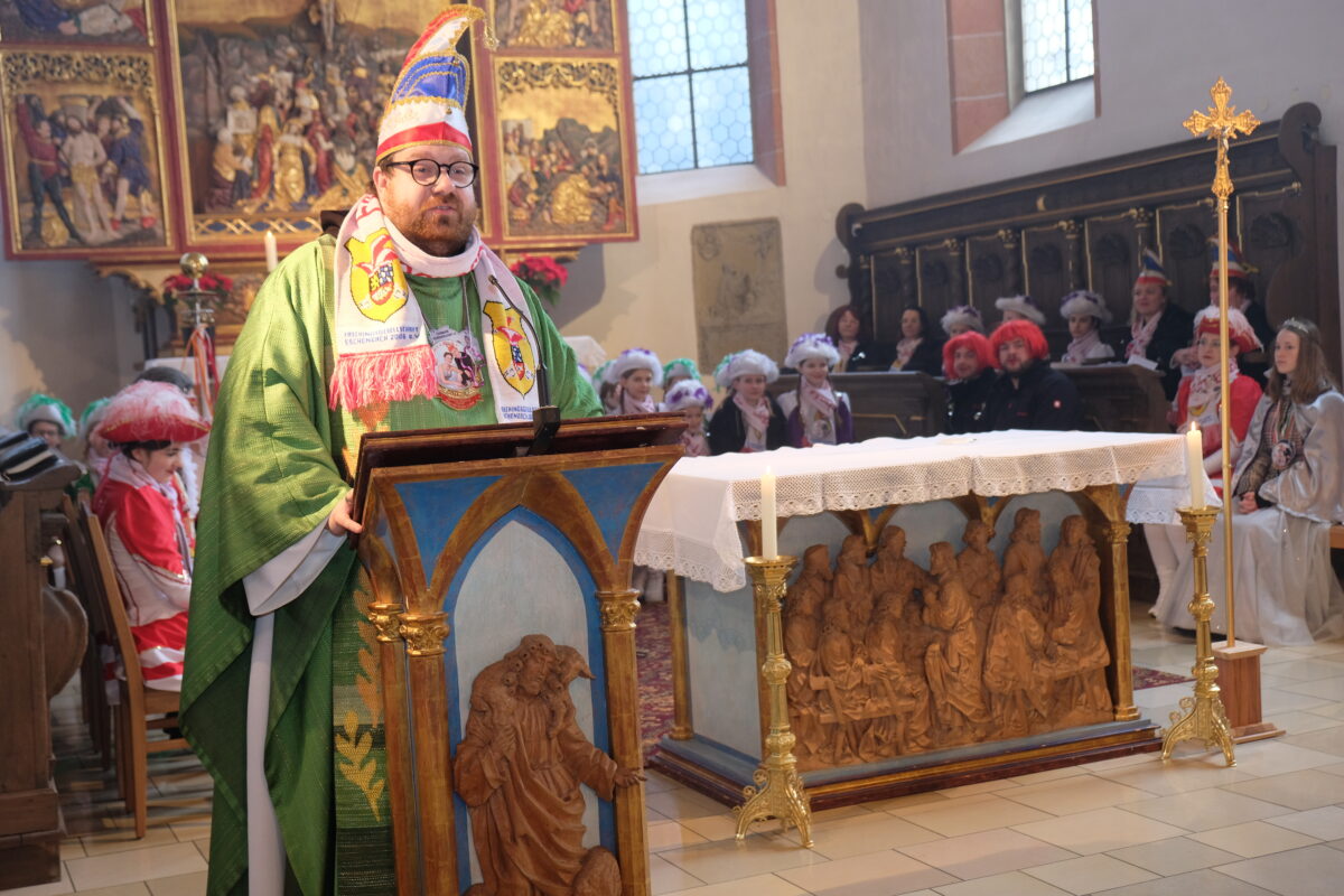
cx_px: 672
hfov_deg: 43.6
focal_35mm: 45
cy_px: 448
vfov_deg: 29.9
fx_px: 1680
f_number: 3.6
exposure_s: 1/50
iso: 800
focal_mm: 30.2
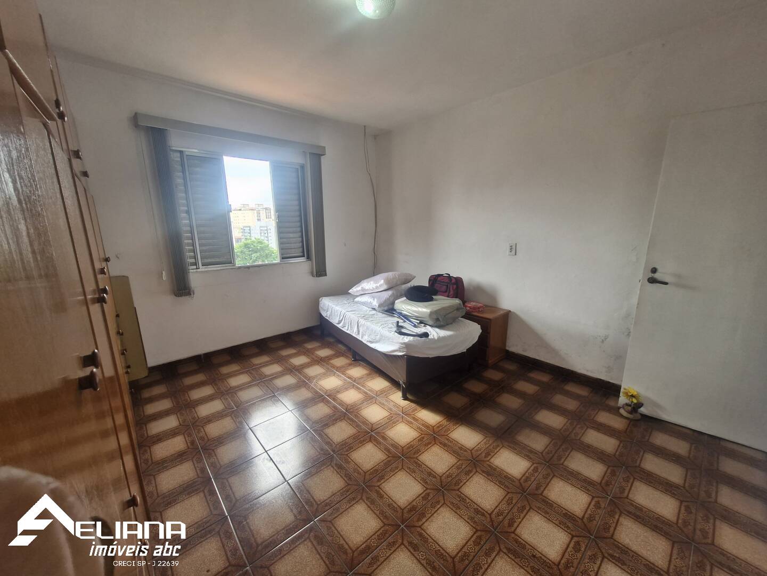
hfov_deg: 106.2
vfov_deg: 89.9
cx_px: 384
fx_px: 288
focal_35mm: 13
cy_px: 288
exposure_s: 1/120
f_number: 2.2
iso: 64
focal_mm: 1.74
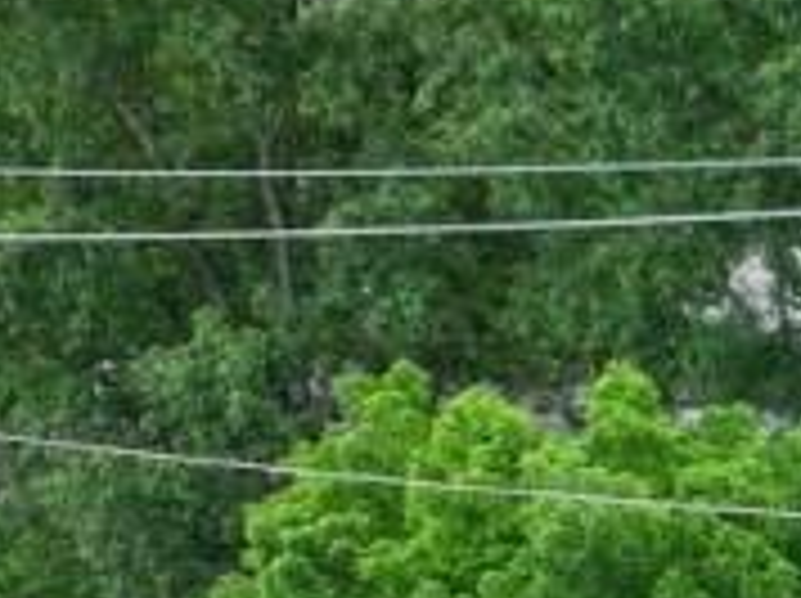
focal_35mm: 138
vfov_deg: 9.4
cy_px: 1508
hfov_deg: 11.1
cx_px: 2133
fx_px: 3189
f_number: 2.8
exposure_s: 1/800
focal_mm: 12.29
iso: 370
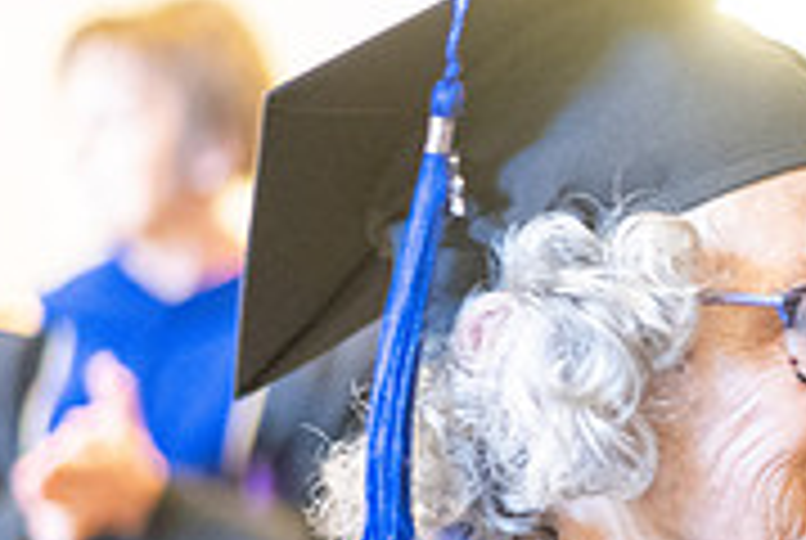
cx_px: 1088
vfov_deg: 8.2
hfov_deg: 11.9
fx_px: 3745
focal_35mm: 167
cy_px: 461
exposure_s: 1/125
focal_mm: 50
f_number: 1.8
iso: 5000
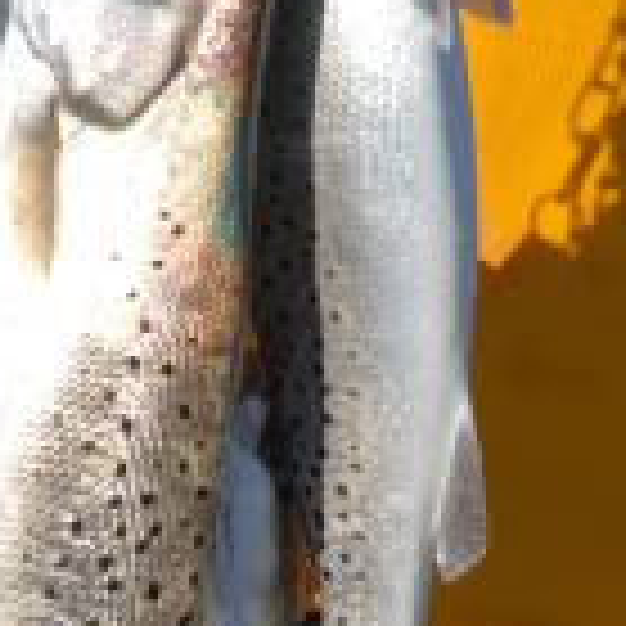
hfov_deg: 2.2
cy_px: 980
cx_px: 225
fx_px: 16265
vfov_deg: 2.2
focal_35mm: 795
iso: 100
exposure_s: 1/200
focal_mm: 135
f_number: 11
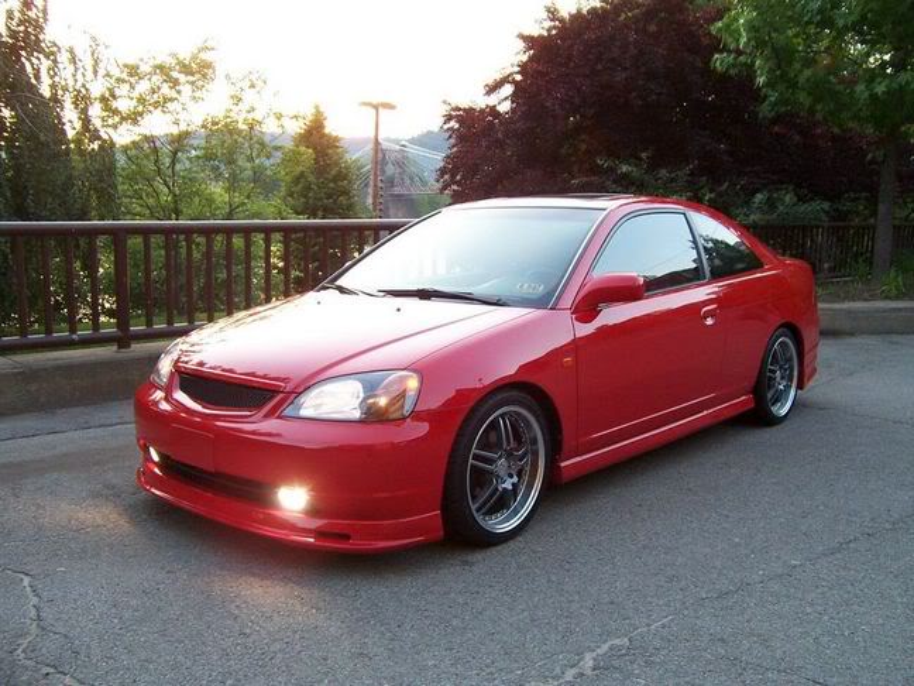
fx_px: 871
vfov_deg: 42.9
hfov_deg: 55.4
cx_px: 457
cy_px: 343
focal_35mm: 33
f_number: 3.4
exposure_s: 1/30
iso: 140
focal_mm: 5.5
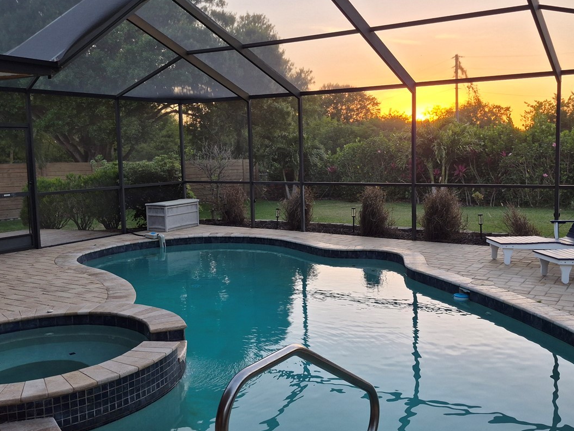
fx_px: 581
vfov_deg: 40.7
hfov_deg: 52.5
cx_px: 313
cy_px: 211
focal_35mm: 35
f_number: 1.8
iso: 64
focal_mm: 5.4
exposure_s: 1/180
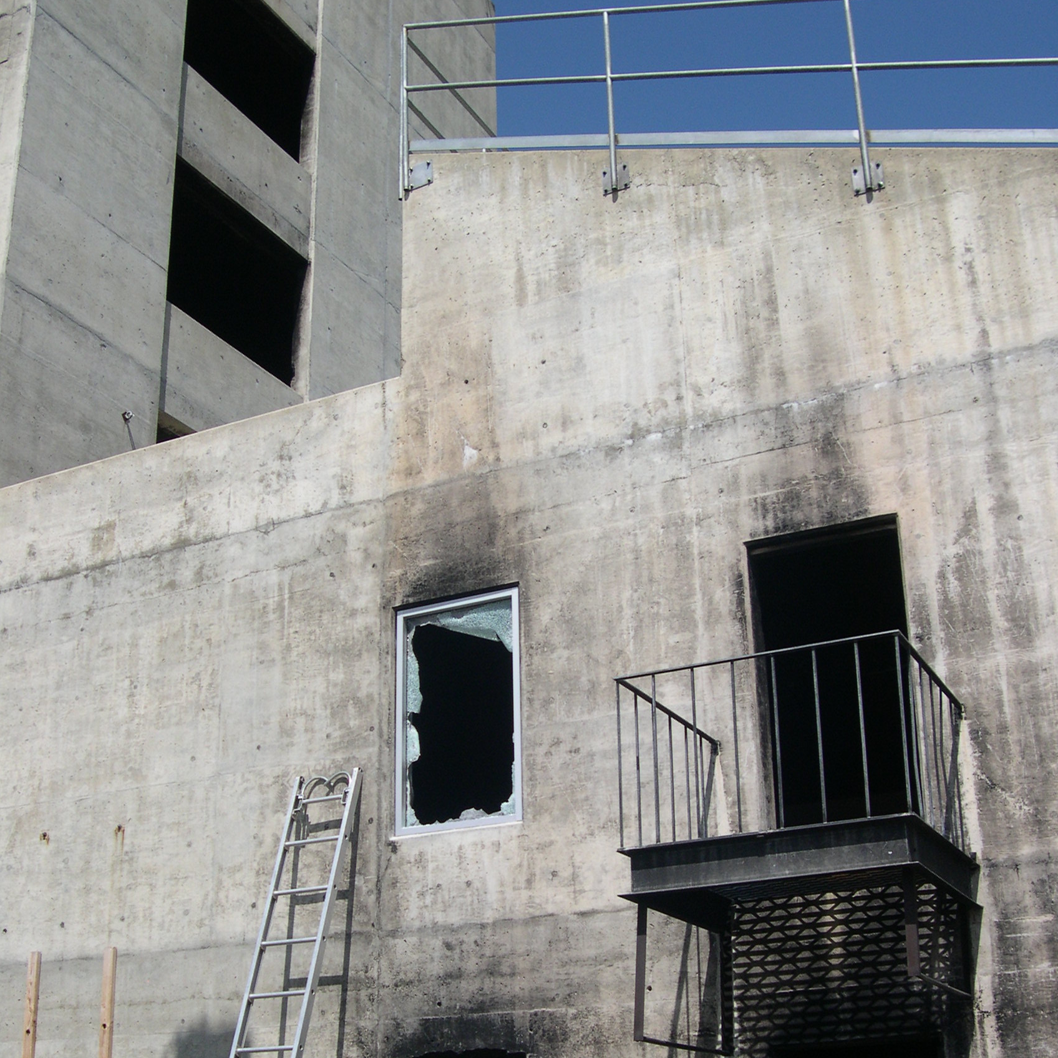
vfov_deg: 37.2
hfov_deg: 37.6
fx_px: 1556
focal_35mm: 45
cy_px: 682
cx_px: 531
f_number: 7.6
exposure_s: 1/272
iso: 100
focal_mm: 8
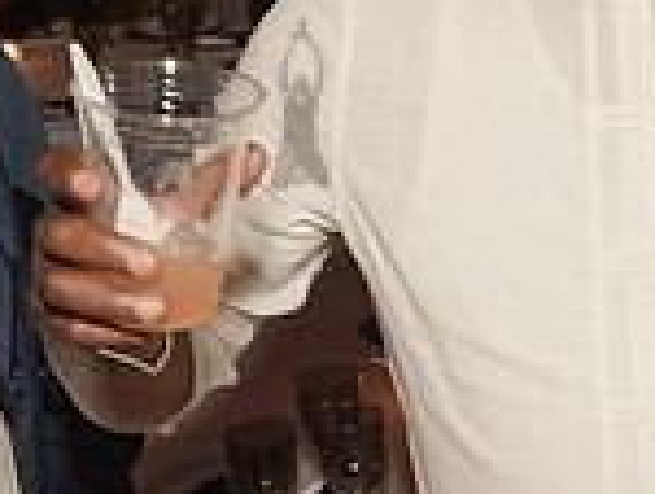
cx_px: 621
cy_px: 85
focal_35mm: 112
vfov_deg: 13.2
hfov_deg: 17.2
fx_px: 2123
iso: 2000
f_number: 3.5
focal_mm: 24
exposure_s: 1/250
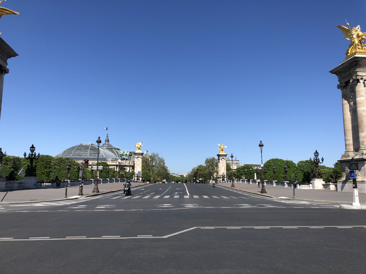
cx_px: 183
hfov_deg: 63.4
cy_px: 137
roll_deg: +0.7
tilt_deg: +7.3
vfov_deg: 49.7
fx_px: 296
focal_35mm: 28
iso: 20
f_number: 1.8
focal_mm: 4
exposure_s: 1/2433
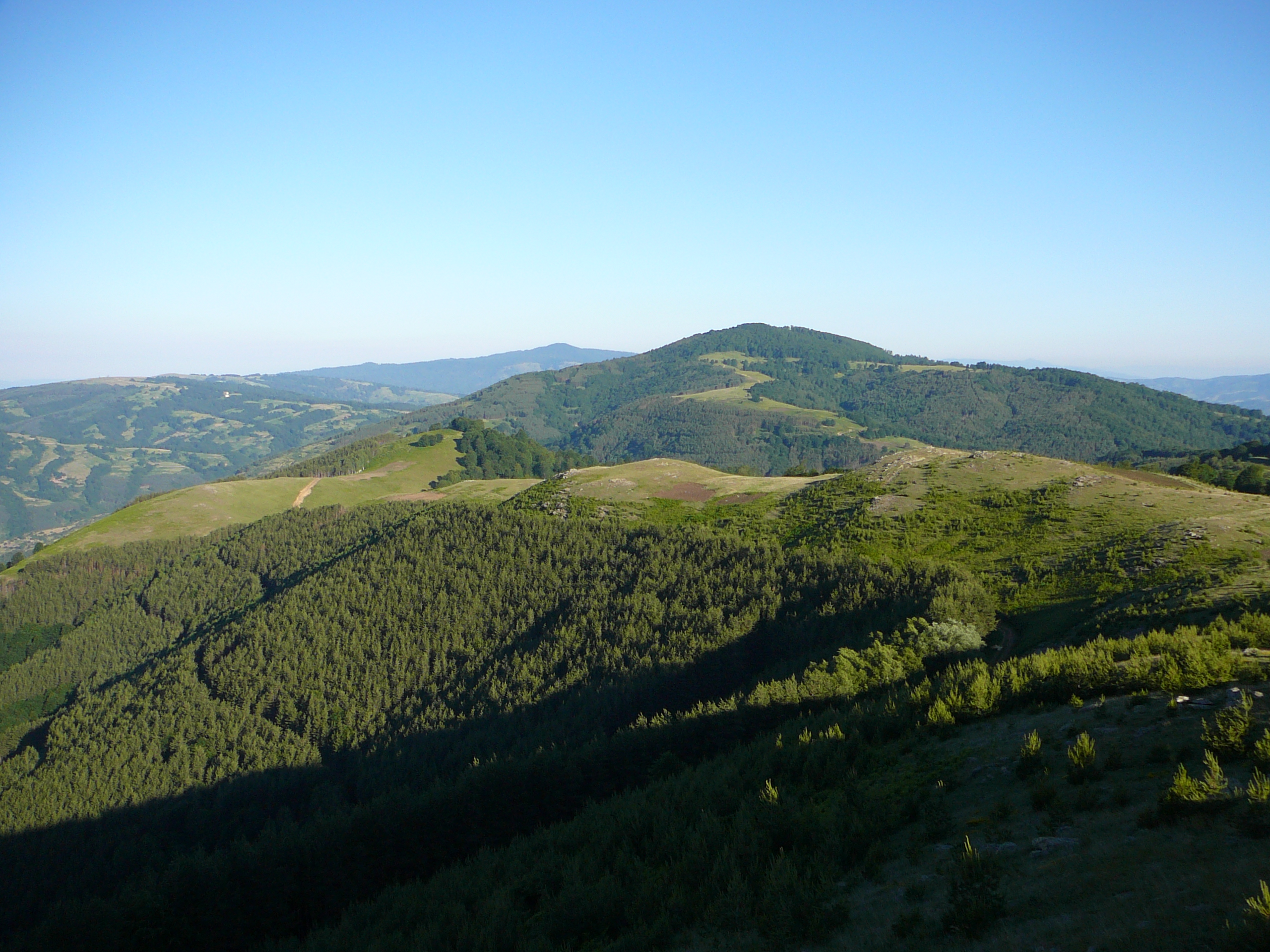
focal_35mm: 35
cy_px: 476
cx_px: 635
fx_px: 1284
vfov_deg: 40.7
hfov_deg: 52.6
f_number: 2.8
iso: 80
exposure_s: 1/800
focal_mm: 5.2
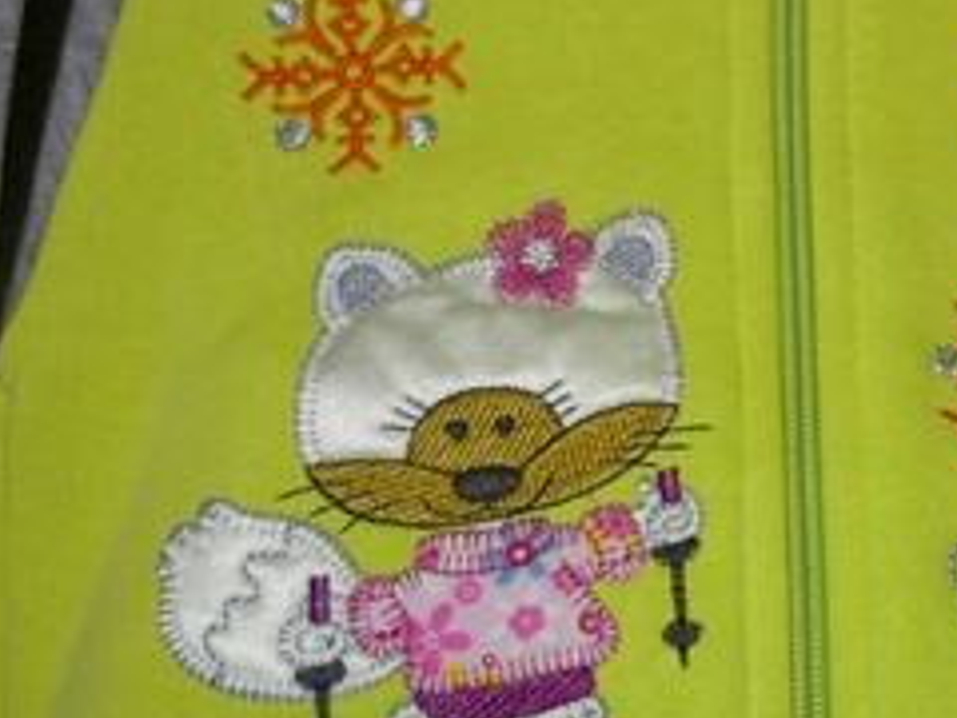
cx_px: 825
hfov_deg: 30.1
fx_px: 1714
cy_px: 379
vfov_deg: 23.6
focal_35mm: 62
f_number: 2.8
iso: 125
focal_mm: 5.5
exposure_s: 1/30
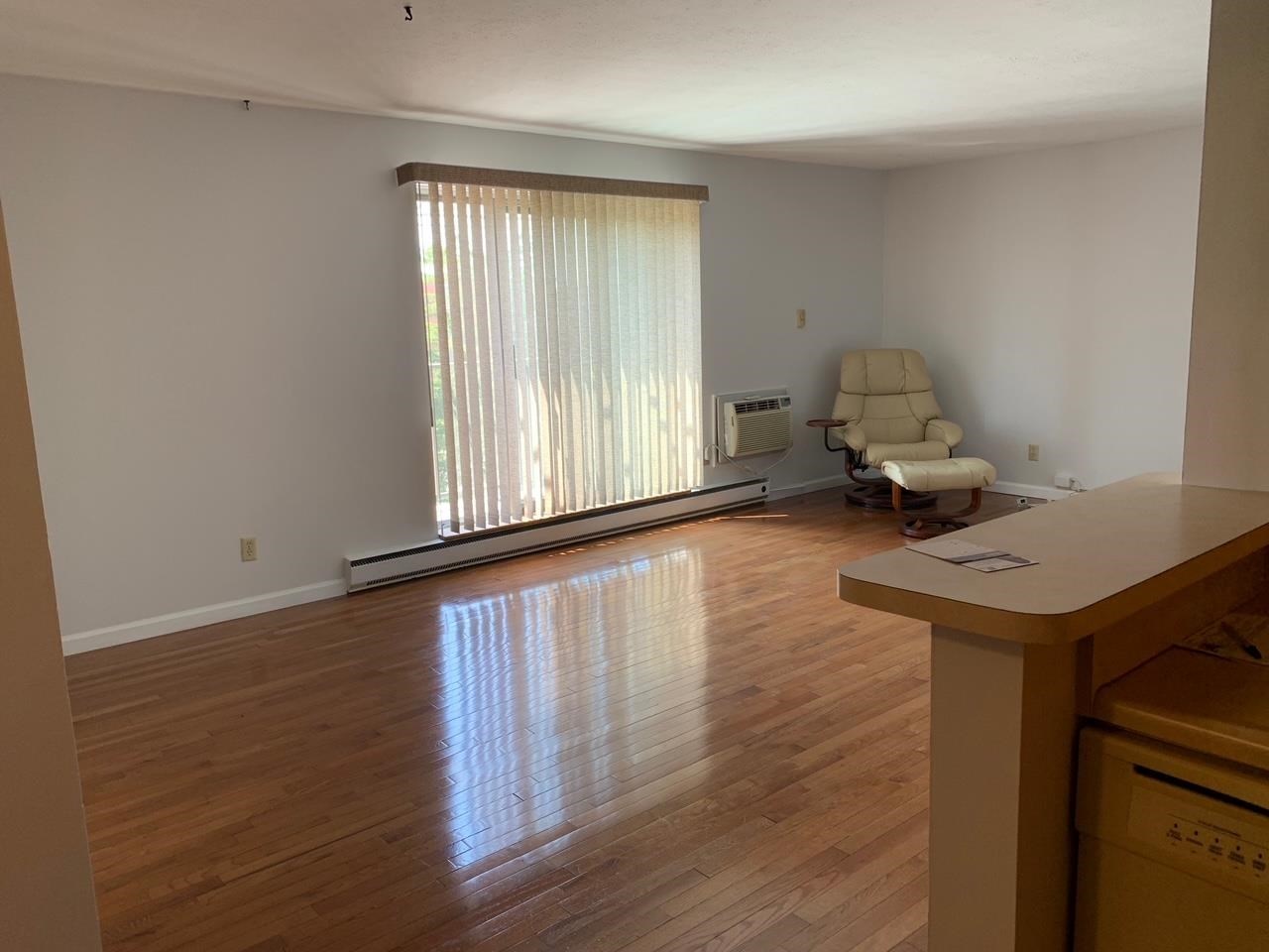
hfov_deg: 67.3
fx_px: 953
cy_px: 476
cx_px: 634
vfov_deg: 53.1
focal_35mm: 26
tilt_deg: -8.8
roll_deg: +2.6
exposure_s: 1/60
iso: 50
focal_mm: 4.25
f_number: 1.8
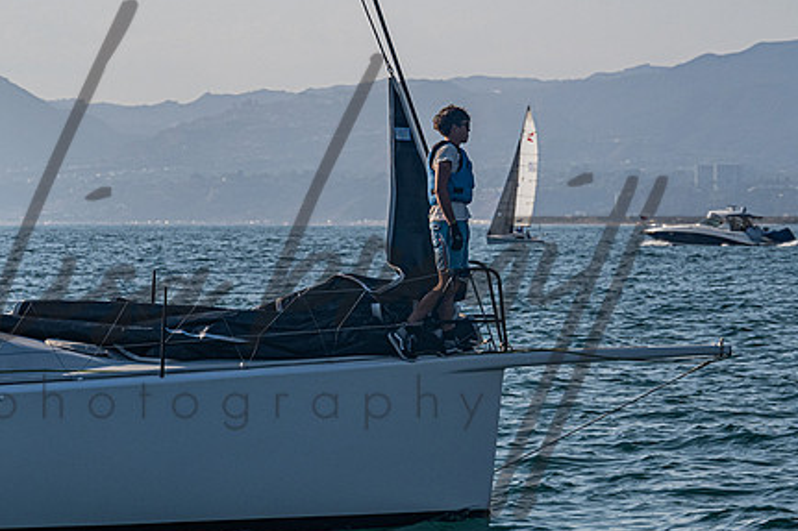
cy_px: 117
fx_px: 4897
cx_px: 505
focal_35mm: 221
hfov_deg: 9.3
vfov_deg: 6.2
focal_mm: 115
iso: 400
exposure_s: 1/1600
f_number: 6.3
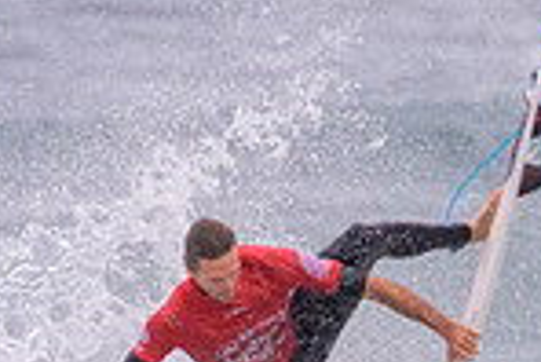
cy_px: 459
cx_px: 311
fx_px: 47188
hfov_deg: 0.7
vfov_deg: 0.4
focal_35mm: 3137
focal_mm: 800
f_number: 11
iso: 2000
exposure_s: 1/2000
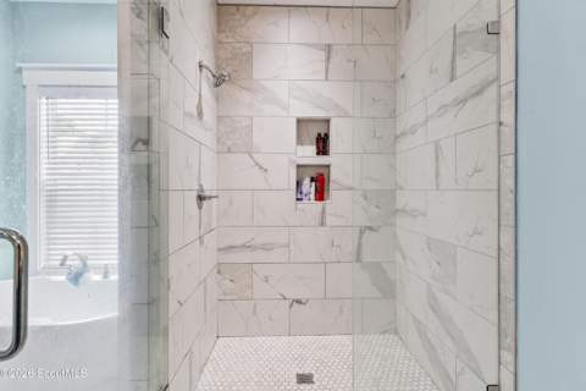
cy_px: 196
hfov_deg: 93.3
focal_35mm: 17
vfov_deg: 70.4
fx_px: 277
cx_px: 293
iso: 250
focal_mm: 17
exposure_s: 1/20
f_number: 8
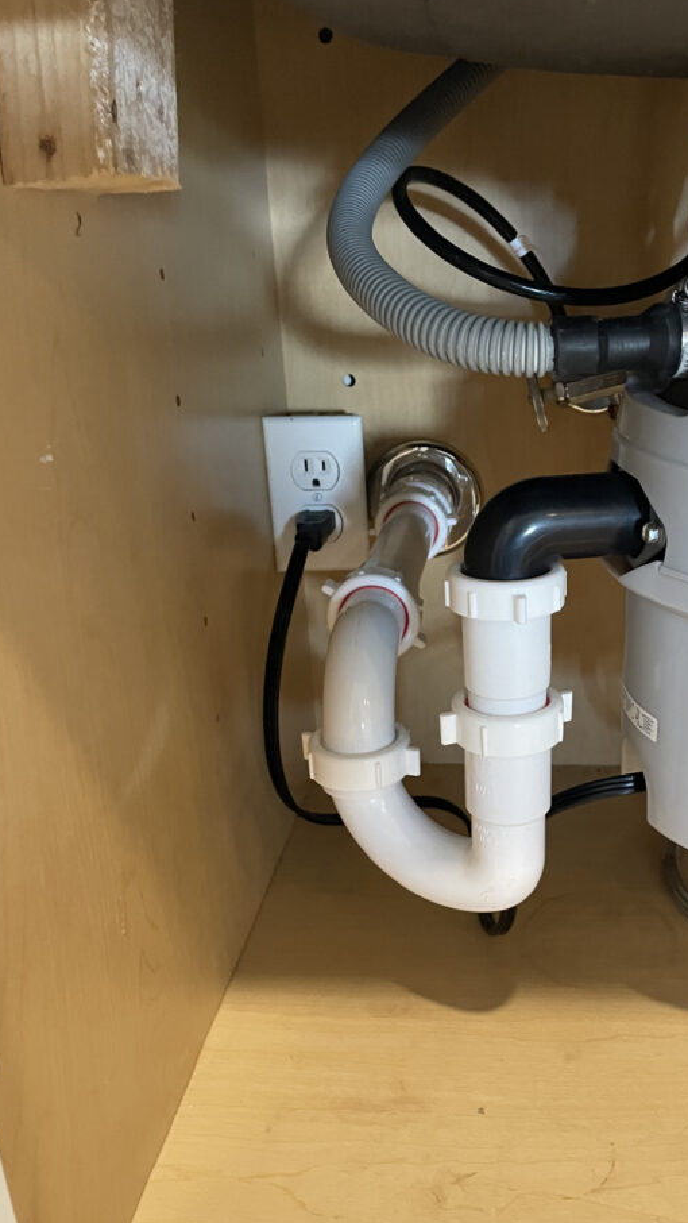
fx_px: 1037
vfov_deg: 60.9
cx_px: 510
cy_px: 664
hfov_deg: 35.9
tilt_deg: -22.5
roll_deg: +0.7
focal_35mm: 32
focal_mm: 4.2
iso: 400
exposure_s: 1/40
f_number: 1.6
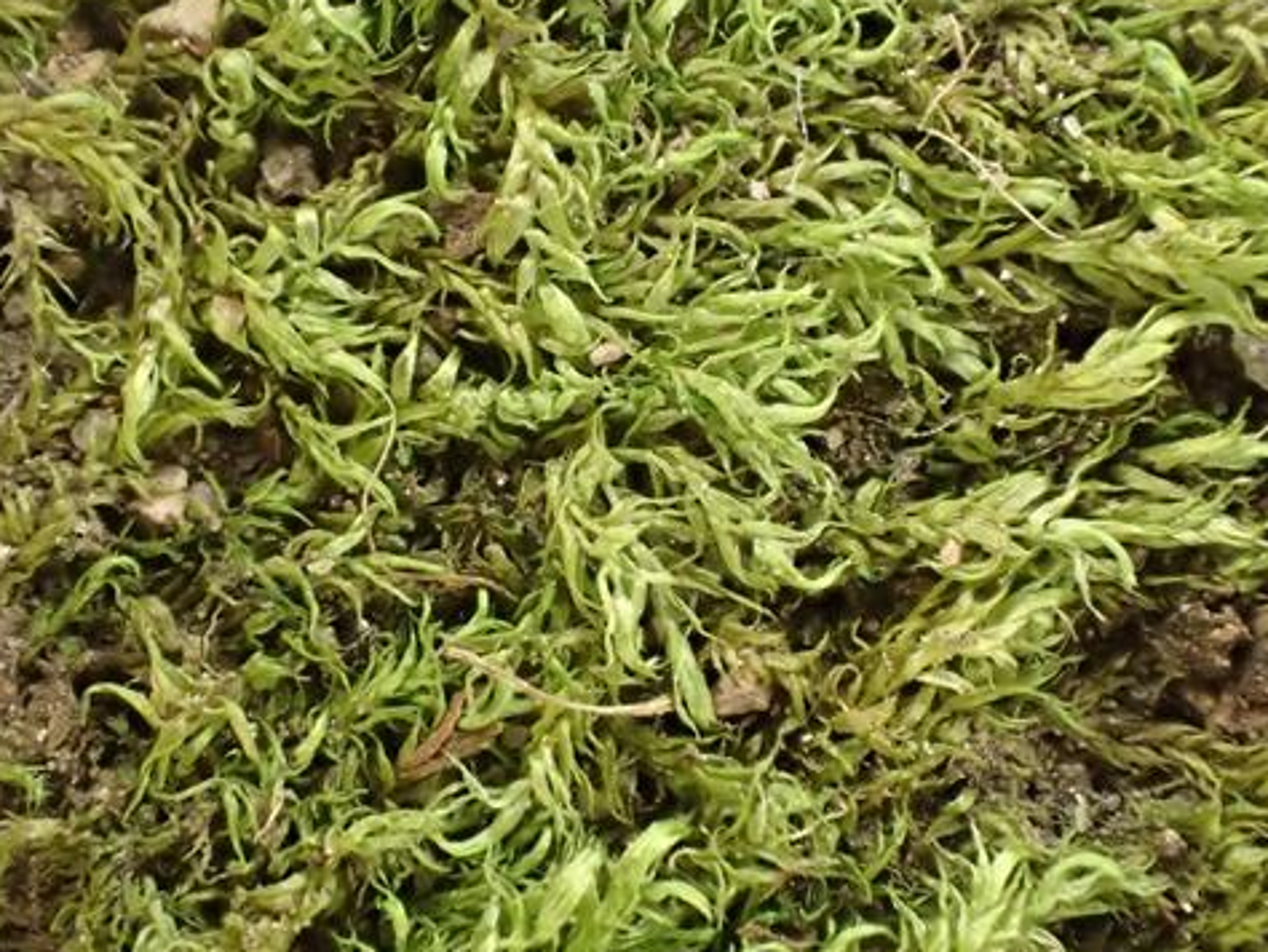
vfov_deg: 23.7
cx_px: 630
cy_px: 481
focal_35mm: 62
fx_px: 2272
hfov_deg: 31.2
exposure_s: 1/50
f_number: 4.5
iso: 1000
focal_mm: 8.41
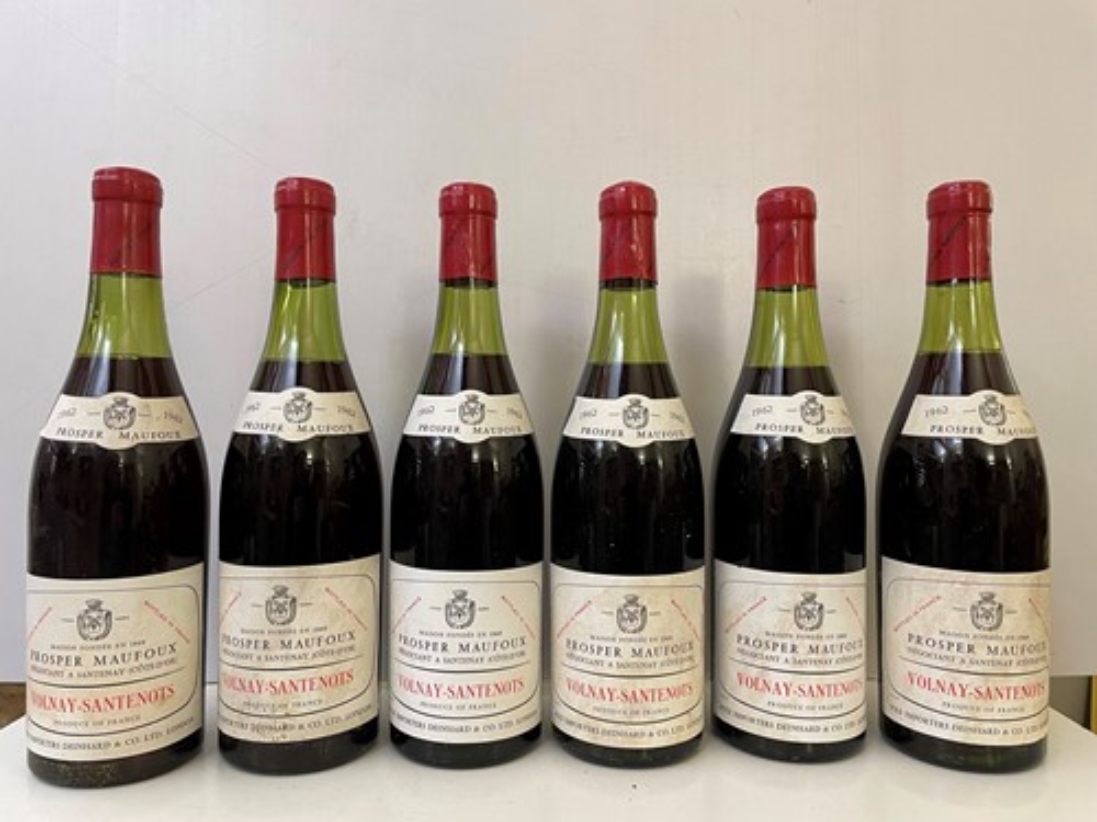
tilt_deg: +1.2
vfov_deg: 53.1
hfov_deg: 67.3
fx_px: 824
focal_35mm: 26
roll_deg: -0.9
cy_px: 411
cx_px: 548
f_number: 1.6
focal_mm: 4.2
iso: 125
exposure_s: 1/52
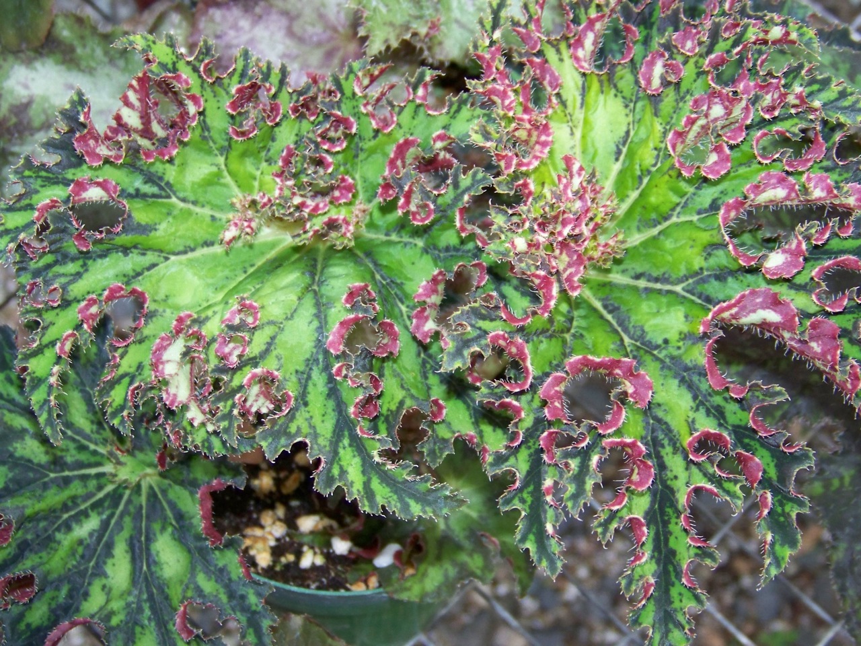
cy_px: 323
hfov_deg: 27.8
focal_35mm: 70
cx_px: 430
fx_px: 1741
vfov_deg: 21.0
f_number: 3.2
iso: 200
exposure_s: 1/30
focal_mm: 11.7
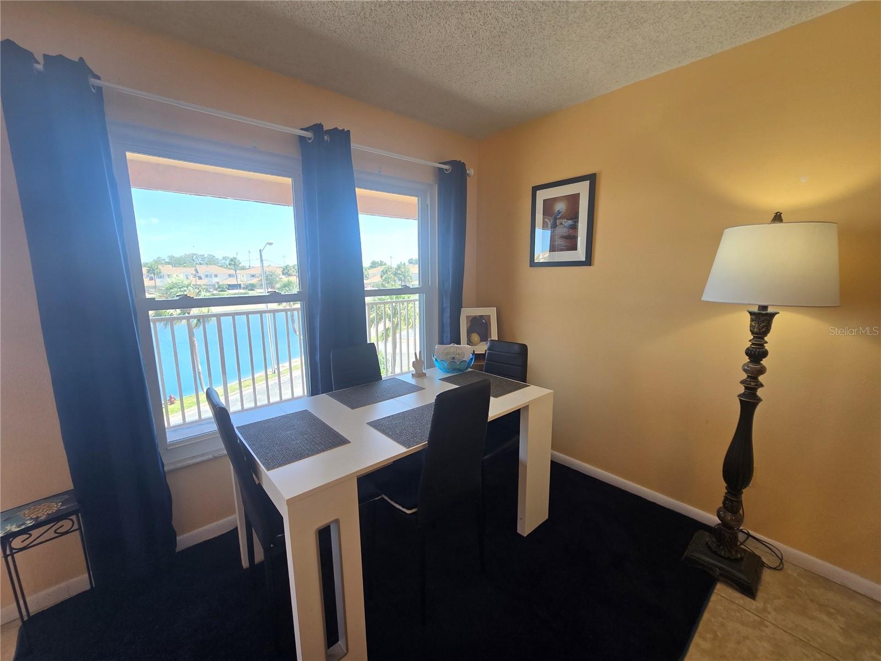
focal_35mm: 13
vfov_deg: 89.9
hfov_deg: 106.2
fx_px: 331
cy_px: 330
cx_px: 440
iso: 64
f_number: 2.2
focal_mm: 2.2
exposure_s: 1/60
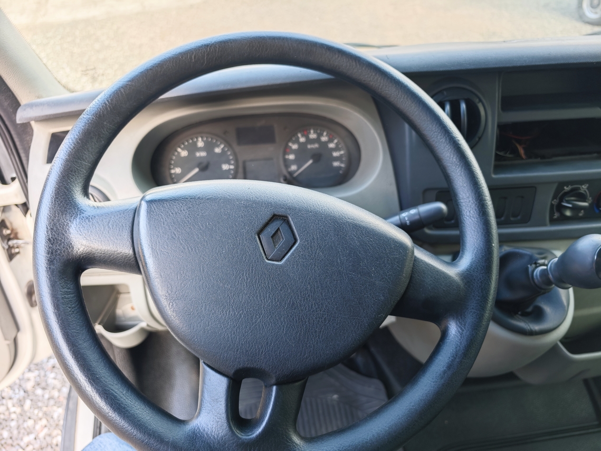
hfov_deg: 73.9
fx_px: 399
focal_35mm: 23
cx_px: 300
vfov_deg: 58.9
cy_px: 226
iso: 640
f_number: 2
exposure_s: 1/121
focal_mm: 8.72
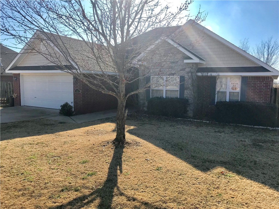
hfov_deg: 63.4
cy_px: 104
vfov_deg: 49.7
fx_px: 226
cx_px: 140
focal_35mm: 28
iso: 20
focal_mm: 3.99
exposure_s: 1/2817
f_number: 1.8
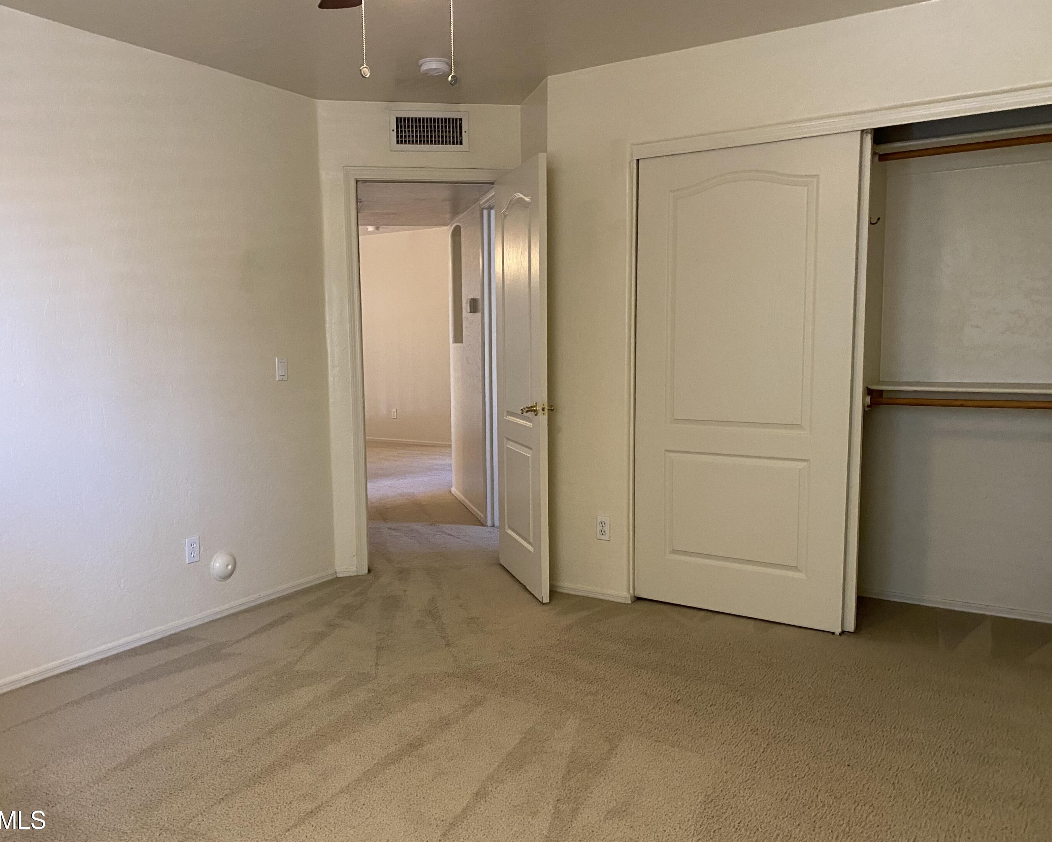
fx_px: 872
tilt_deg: -5.9
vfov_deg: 51.5
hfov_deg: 62.1
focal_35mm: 28
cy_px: 425
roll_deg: +0.8
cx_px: 480
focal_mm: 4.25
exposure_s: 1/60
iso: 320
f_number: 1.8
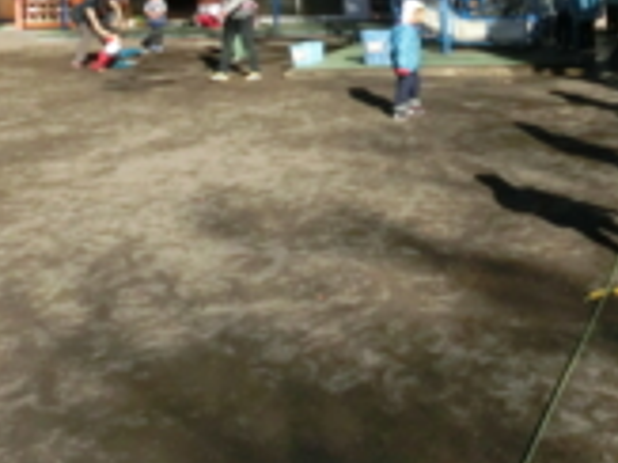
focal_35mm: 59
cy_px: -49
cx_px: 478
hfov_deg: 32.0
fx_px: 1053
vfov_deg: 23.3
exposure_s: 1/1000
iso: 500
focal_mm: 4.24
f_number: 7.9
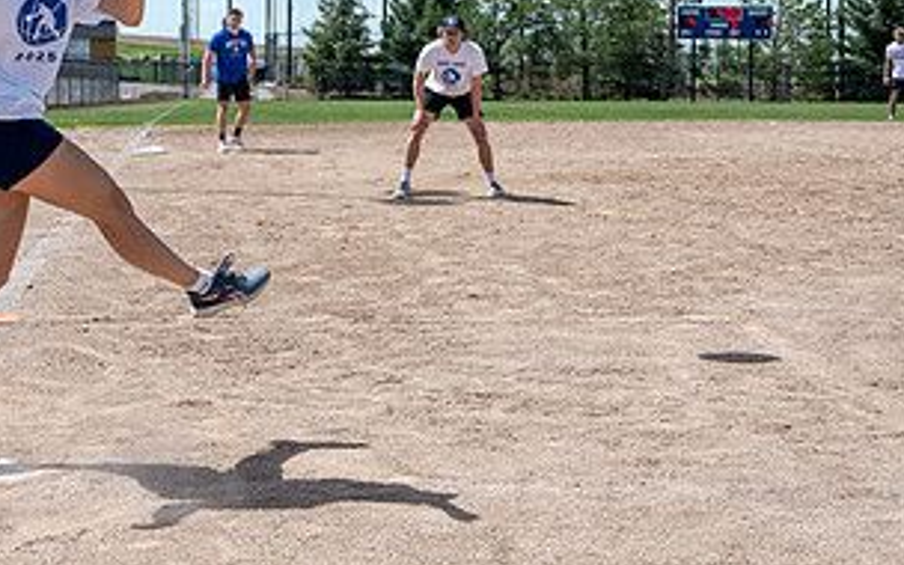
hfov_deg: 27.0
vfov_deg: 17.0
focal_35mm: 76
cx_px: 324
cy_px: 93
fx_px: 1872
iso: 64
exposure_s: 1/2000
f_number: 4
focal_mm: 35
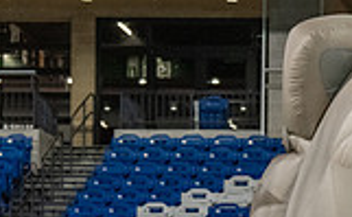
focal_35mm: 320
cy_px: 428
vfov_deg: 4.0
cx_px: 536
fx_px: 3056
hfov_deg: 6.5
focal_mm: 70
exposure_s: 1/1250
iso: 4000
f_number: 3.2
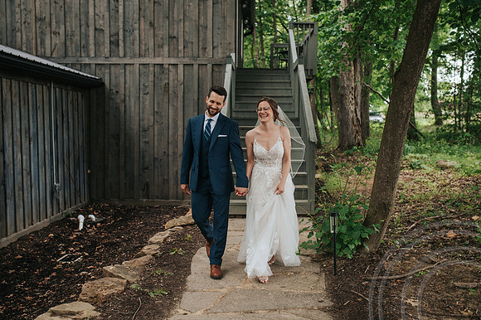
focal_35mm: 38
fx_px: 509
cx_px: 253
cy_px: 160
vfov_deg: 34.9
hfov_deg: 50.6
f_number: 2.8
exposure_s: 1/800
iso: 640
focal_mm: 35
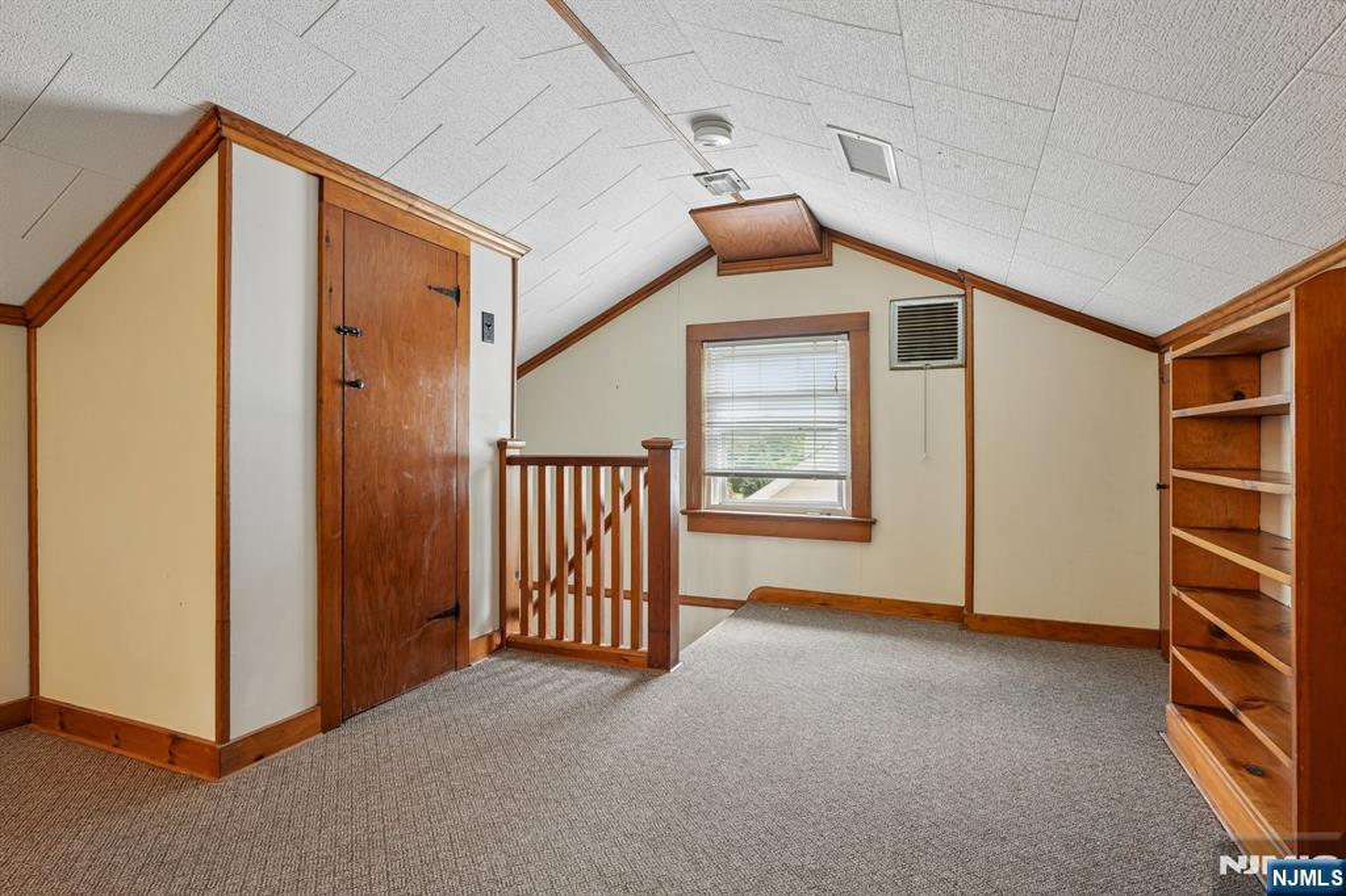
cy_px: 448
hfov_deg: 89.7
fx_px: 676
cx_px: 673
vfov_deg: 67.1
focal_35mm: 18
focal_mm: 18.1
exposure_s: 1/8
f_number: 8
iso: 400
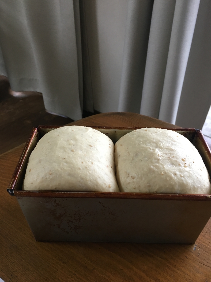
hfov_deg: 48.2
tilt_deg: -38.9
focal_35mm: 29
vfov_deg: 61.7
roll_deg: -1.4
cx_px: 106
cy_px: 141
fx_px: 236
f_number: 2.2
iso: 80
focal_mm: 4.15
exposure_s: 1/30
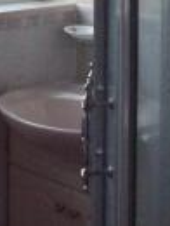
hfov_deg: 11.6
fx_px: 809
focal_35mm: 124
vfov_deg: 15.3
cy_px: -39
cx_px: -56
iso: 333
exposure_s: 1/128
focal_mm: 6.2
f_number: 2.8
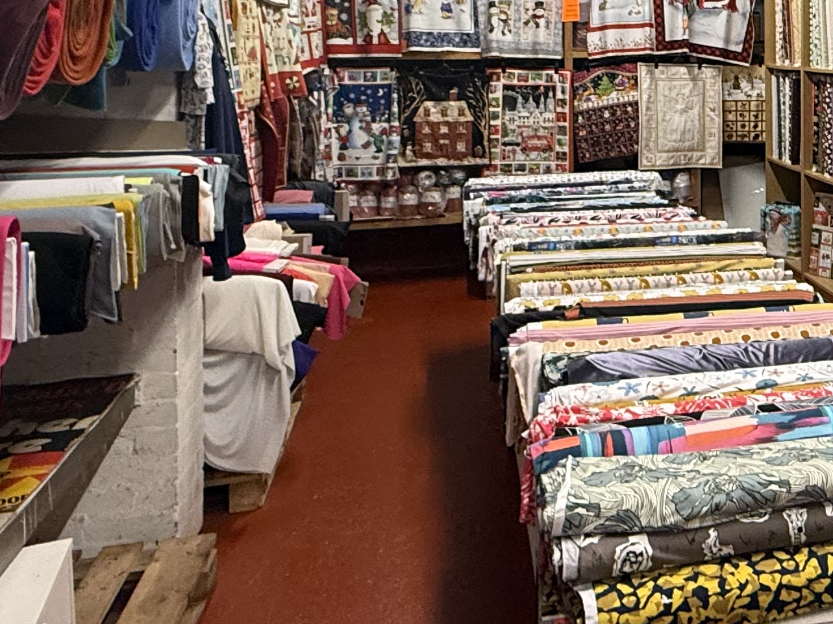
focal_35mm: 44
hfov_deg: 38.0
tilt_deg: -0.8
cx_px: 840
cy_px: 52
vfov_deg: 31.2
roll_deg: +2.0
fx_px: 1059
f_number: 2.2
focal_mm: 2.22
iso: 200
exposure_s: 1/50
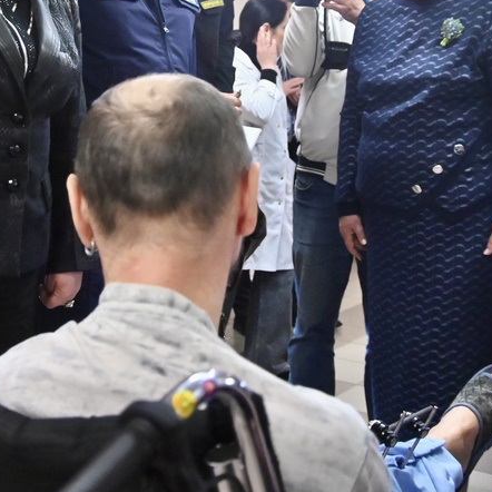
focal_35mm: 59
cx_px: 187
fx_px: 949
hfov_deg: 29.0
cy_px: 85
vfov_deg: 28.3
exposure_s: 1/320
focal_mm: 24
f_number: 3.5
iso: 7200
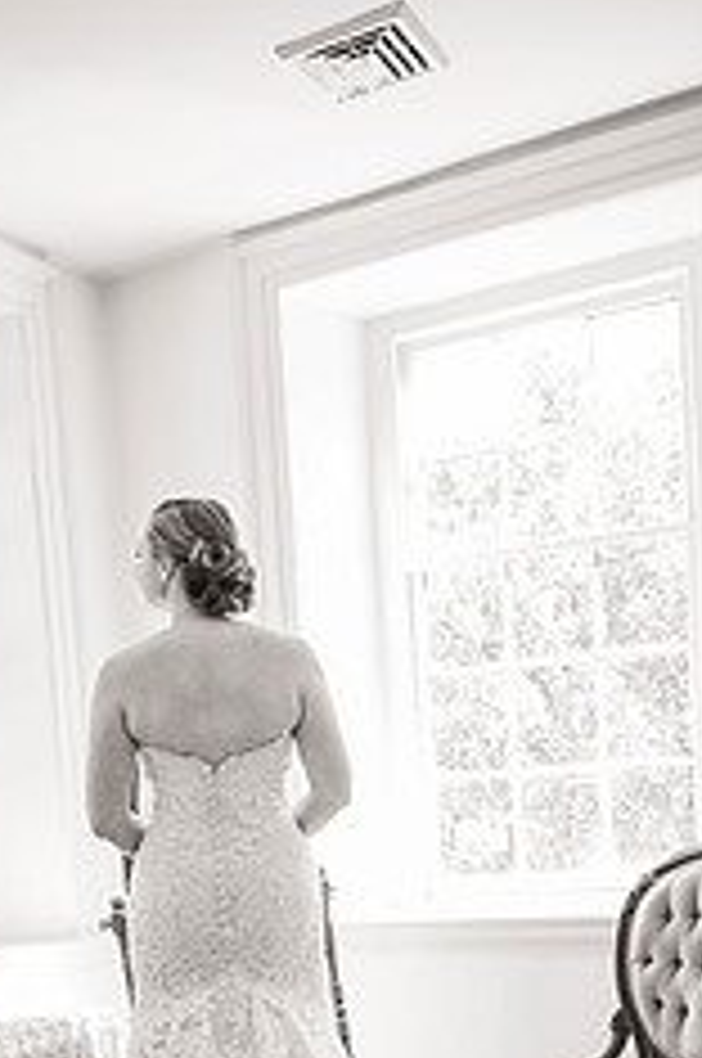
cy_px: 981
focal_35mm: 46
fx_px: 1349
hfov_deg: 29.0
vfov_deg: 39.3
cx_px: 245
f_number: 2.8
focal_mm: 24
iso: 500
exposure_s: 1/200
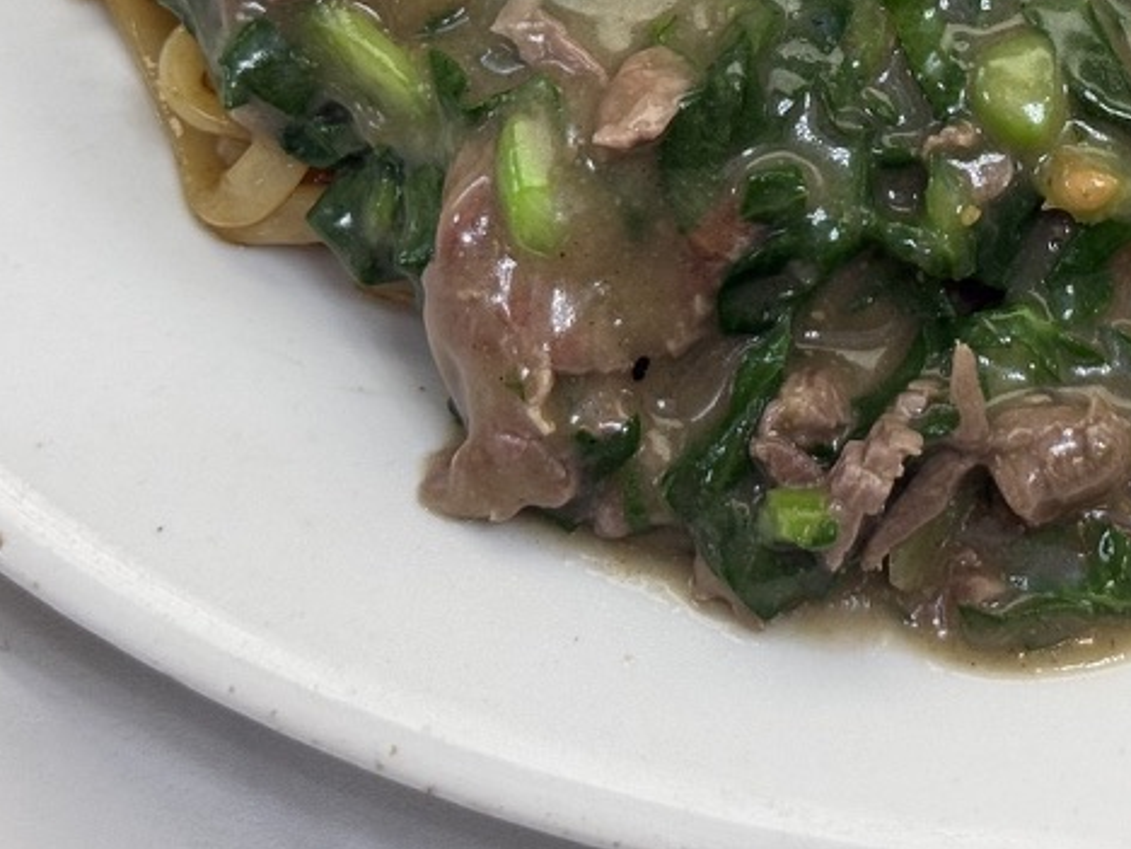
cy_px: -70
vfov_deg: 13.8
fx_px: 3431
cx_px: 1061
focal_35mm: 105
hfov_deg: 18.4
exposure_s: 1/50
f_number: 1.78
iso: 100
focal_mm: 6.76
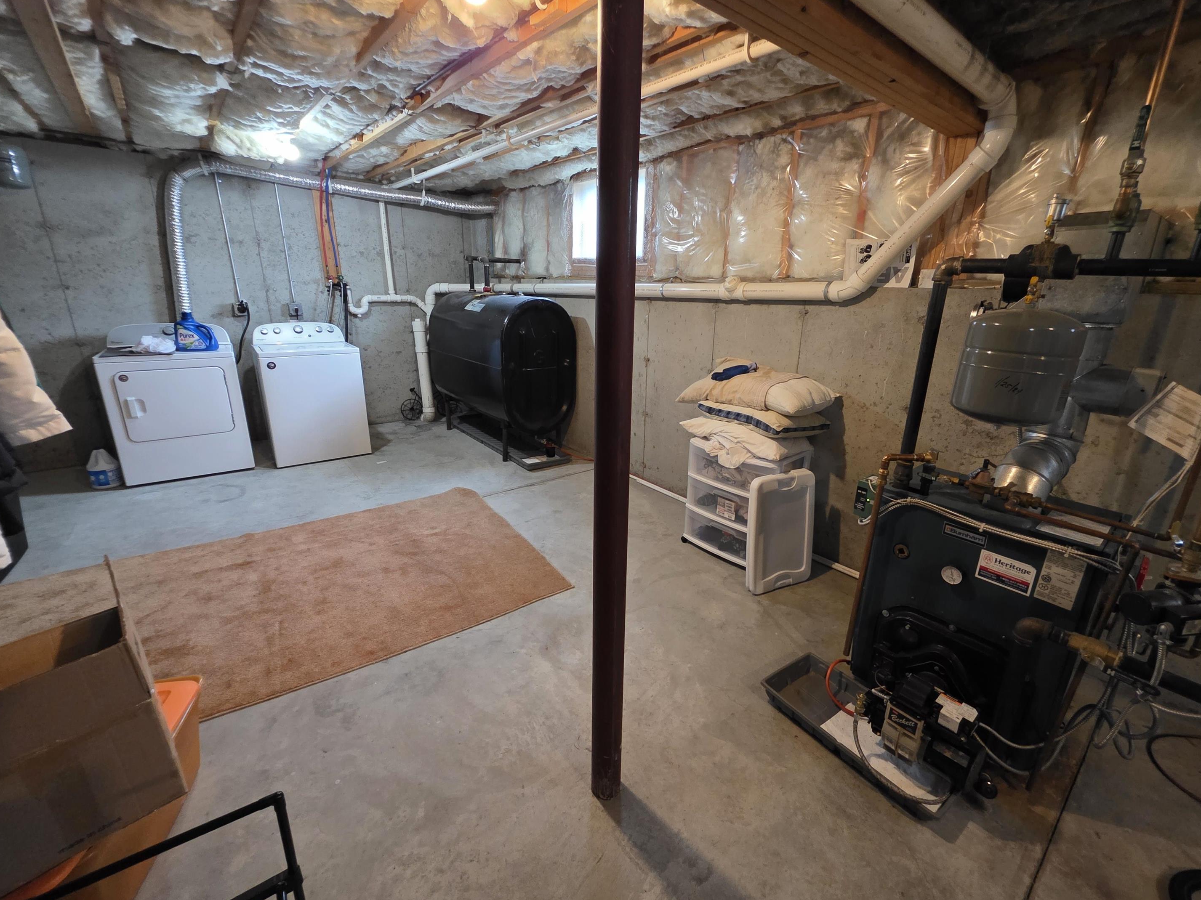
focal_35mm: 14
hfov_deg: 102.0
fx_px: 486
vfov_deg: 85.6
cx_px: 630
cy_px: 439
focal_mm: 2.2
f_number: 1.9
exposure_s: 1/60
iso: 640
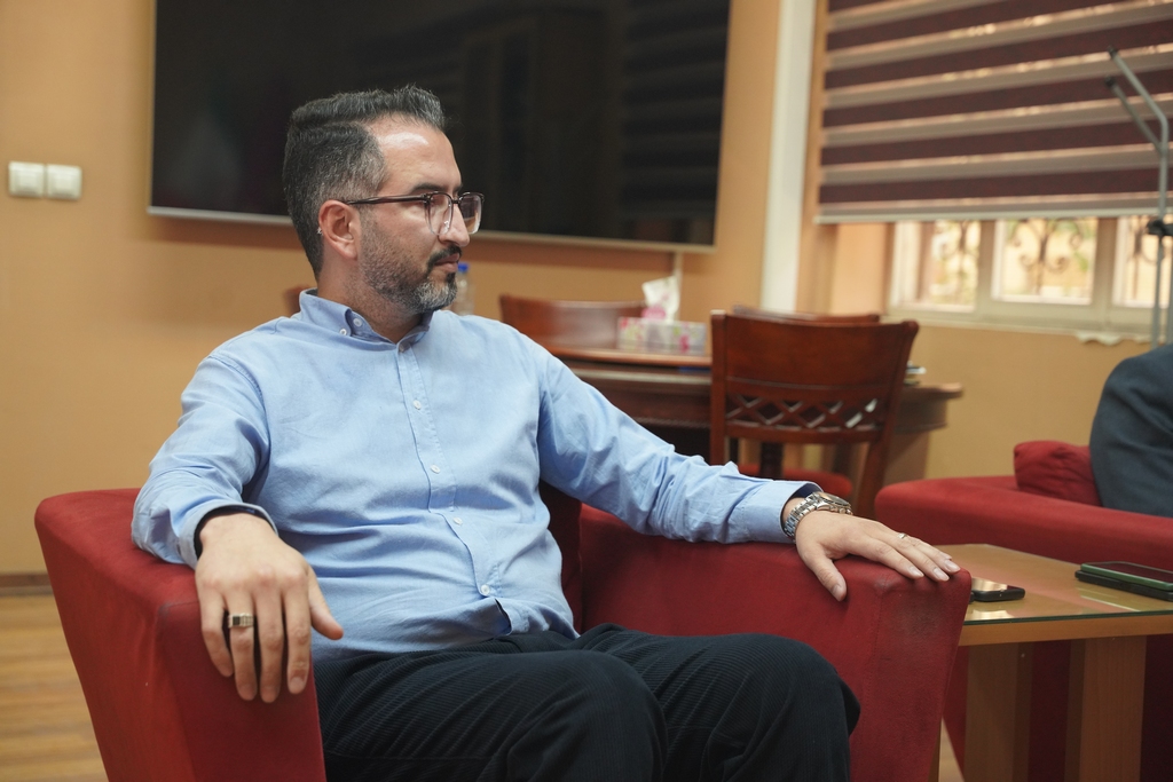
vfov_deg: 24.1
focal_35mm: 56
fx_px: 1835
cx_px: 586
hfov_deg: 35.5
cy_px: 391
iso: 2500
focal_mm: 56.3
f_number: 4
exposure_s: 1/160
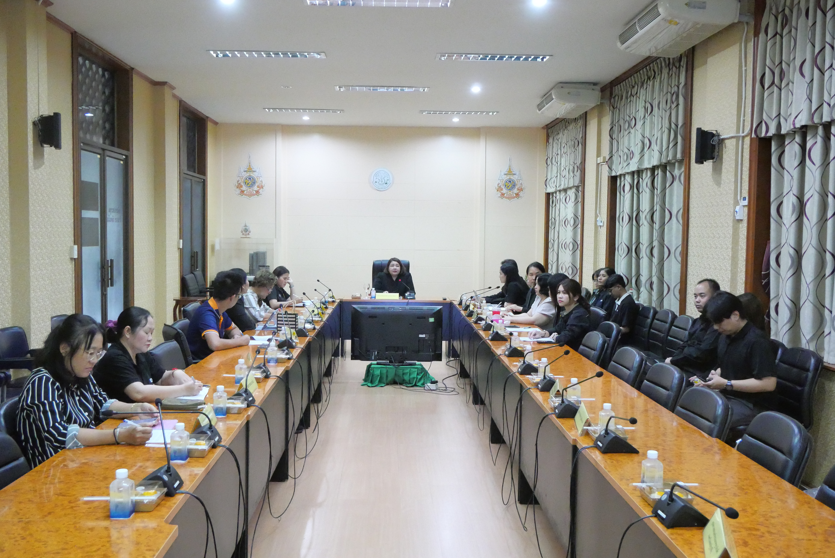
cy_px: 279
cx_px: 418
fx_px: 812
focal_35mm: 35
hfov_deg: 54.4
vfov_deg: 37.9
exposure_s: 1/60
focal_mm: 17
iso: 6400
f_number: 5.6
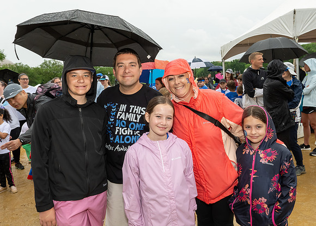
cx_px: 166
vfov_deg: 45.2
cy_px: 106
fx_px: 271
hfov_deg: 60.5
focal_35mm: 30
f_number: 10
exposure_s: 1/250
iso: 800
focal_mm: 18
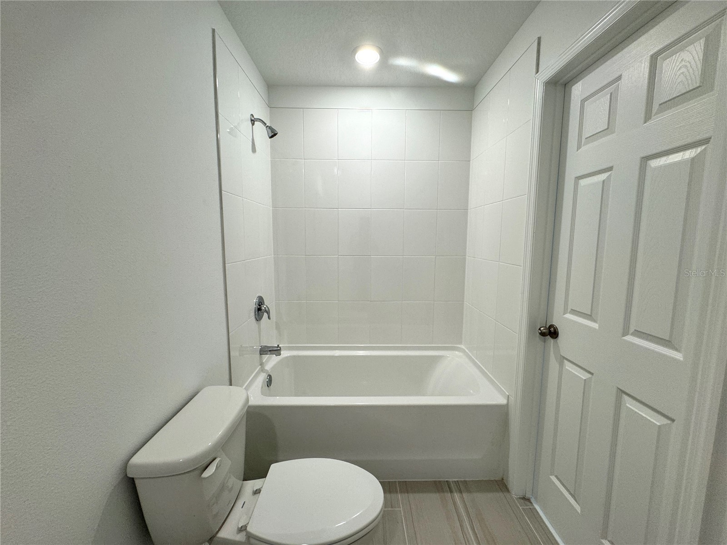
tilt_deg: -6.8
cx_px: 364
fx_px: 294
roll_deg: -0.5
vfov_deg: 85.7
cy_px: 272
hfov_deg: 102.1
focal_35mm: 14
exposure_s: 1/120
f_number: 2.2
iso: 125
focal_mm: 2.22
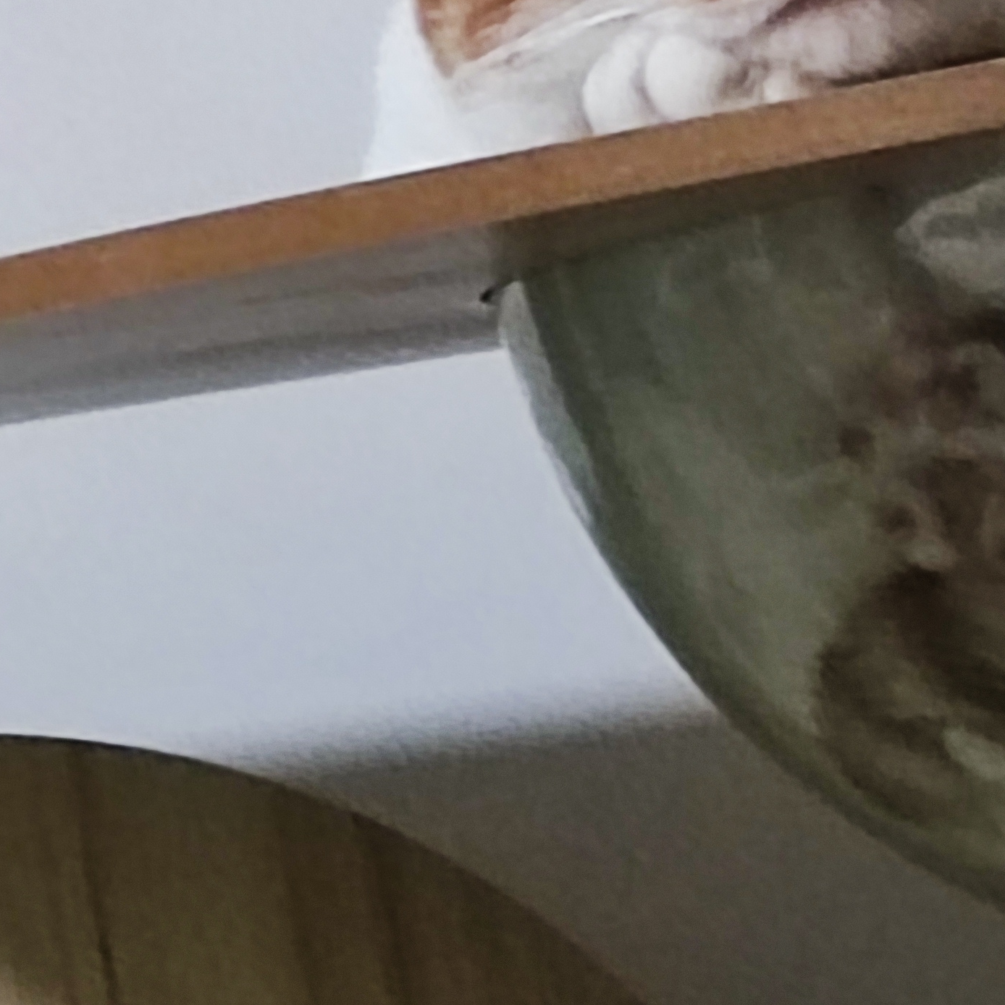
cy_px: -140
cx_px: 980
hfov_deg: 6.0
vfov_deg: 6.0
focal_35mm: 293
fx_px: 9624
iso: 1031
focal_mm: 4.71
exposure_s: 1/33
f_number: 1.79
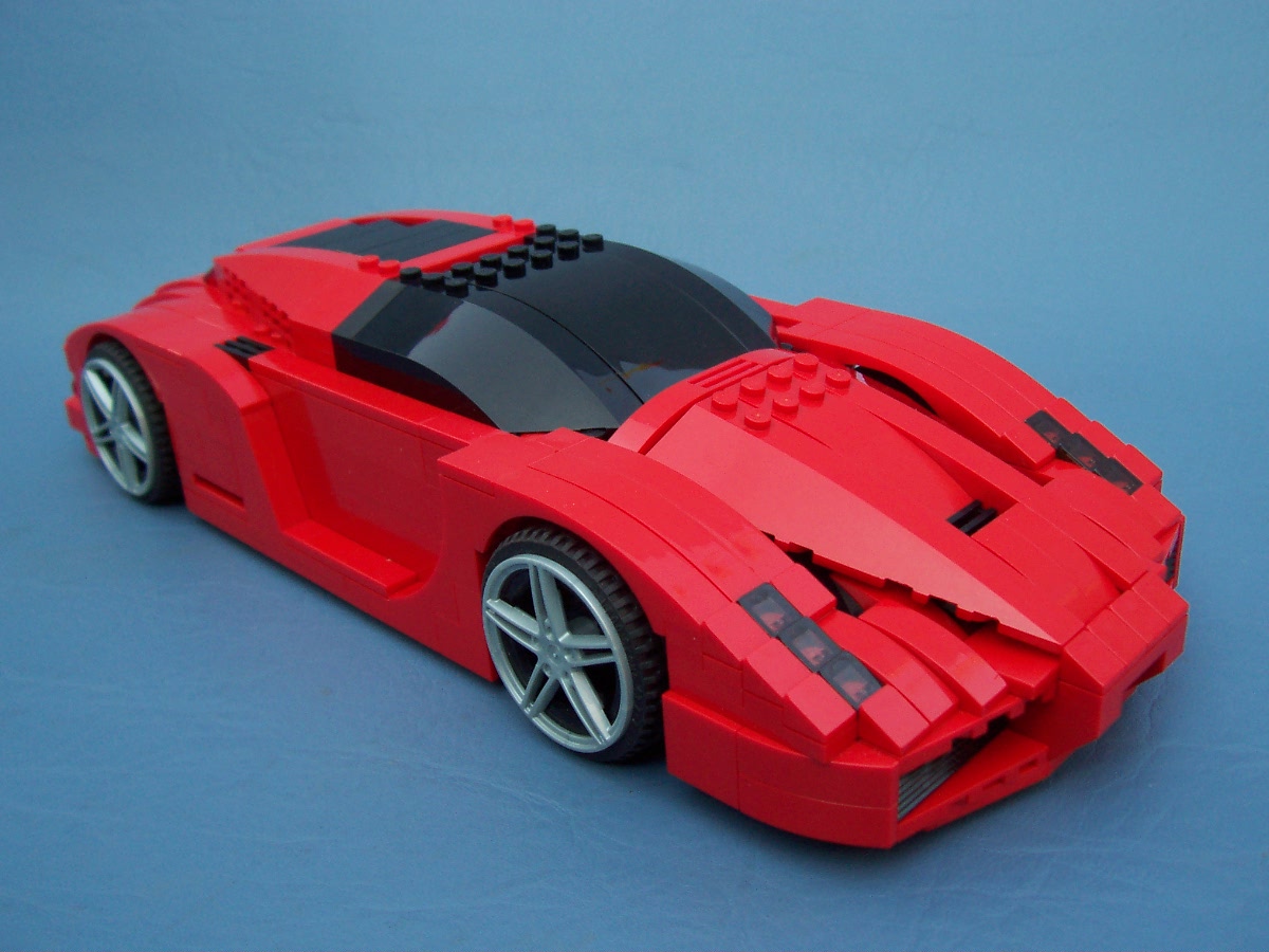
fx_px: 1356
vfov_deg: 38.7
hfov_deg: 50.1
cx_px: 634
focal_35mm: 37
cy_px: 476
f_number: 2.8
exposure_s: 1/180
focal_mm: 5.6
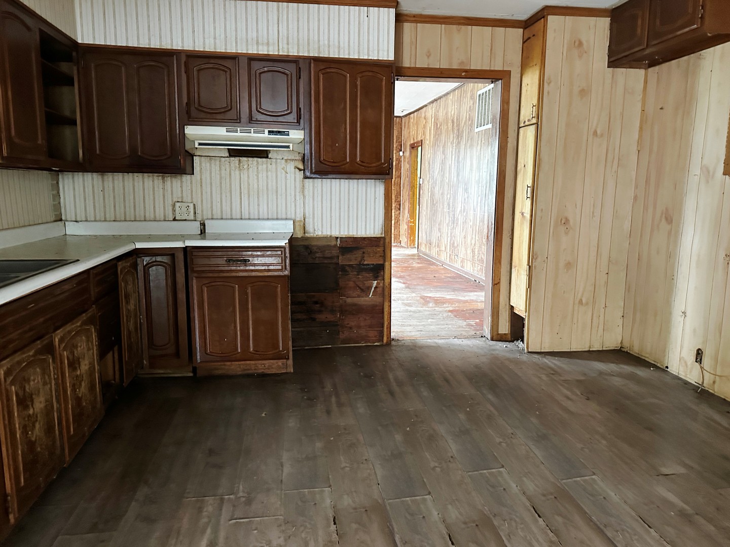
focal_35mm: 24
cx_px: 365
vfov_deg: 56.8
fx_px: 506
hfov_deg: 71.6
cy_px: 274
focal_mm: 6.86
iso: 1000
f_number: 1.78
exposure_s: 1/45
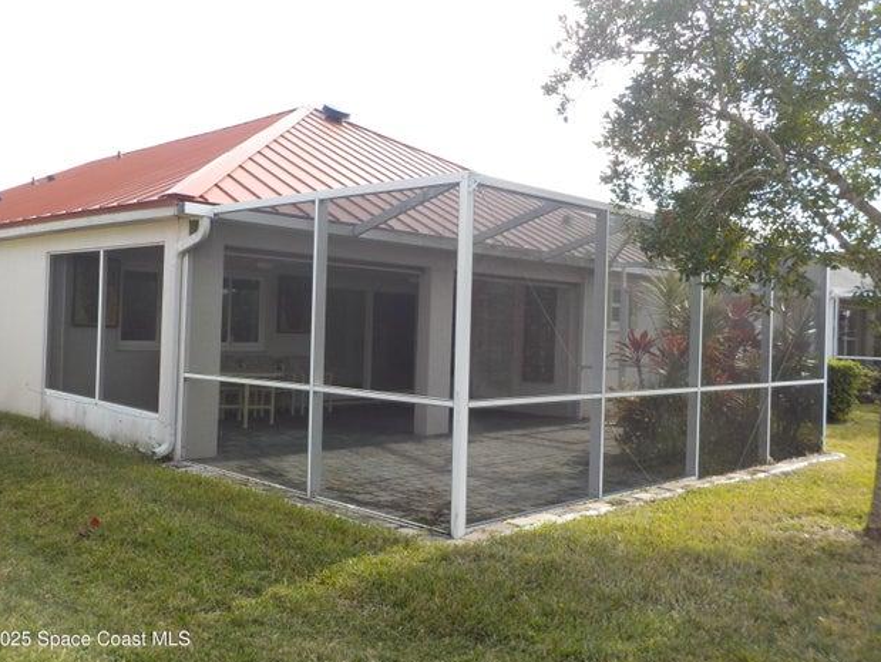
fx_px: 789
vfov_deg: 45.5
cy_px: 329
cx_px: 428
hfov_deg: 58.3
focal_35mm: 31
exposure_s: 1/400
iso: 125
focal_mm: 4.1
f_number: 3.3
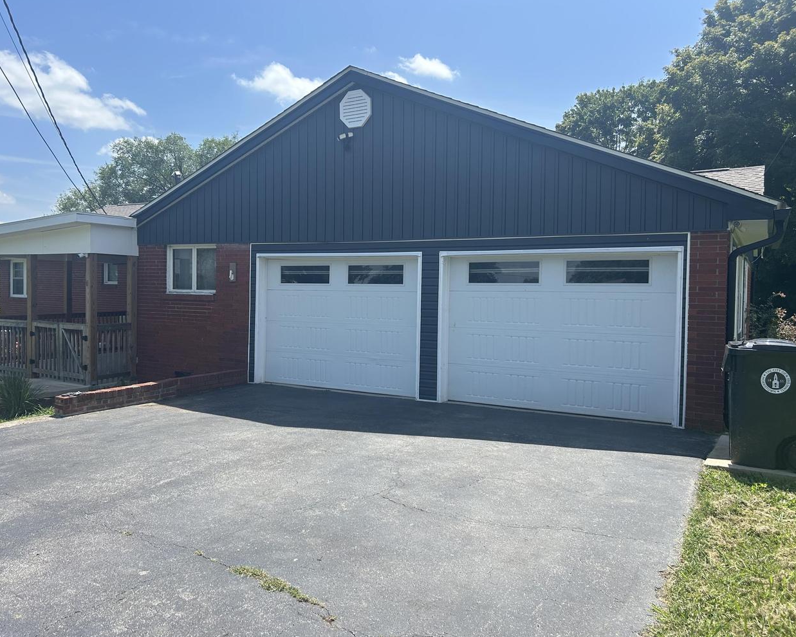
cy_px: 312
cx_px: 365
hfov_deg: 62.1
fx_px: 660
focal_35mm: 28
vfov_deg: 51.5
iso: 50
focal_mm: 5.7
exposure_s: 1/3356
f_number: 1.5
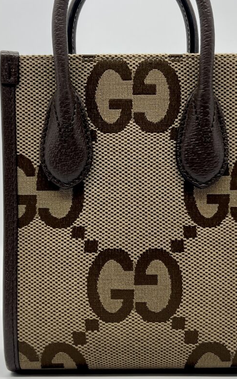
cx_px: 133
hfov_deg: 35.3
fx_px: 372
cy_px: 159
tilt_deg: -4.9
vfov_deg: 53.8
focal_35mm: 36
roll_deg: +0.2
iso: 32
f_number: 1.5
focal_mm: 5.7
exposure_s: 1/139
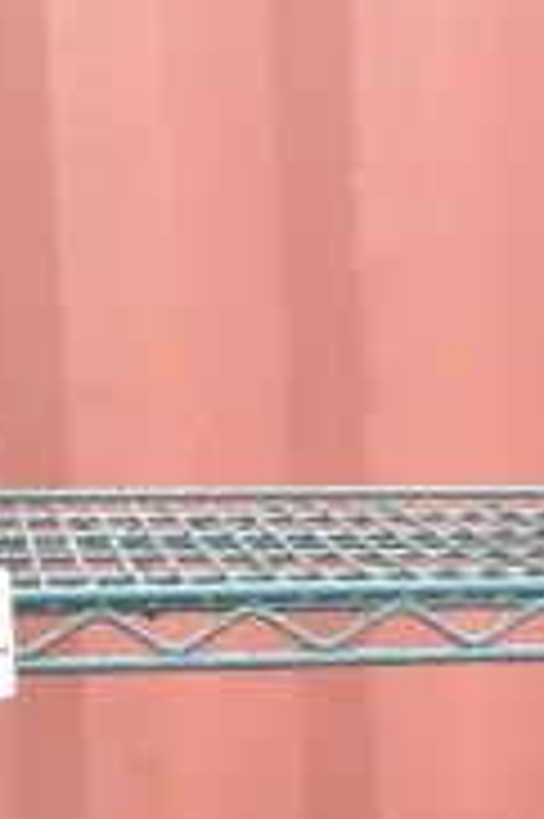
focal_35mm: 166
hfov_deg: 8.0
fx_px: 3770
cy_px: 1213
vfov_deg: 11.9
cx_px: 908
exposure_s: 1/640
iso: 6400
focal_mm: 22
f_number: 13
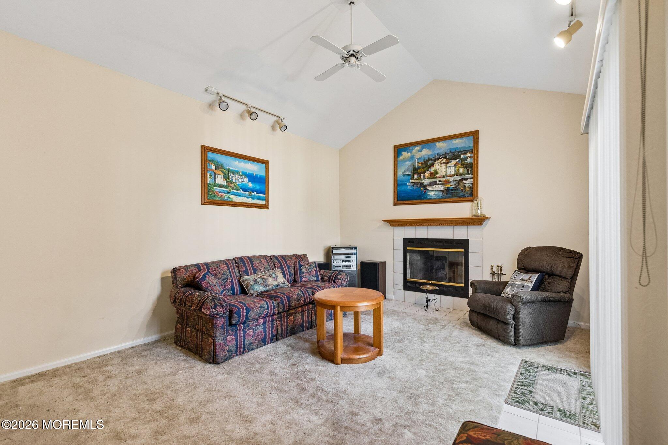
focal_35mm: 15
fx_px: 278
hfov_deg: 100.4
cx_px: 334
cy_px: 222
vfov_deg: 77.3
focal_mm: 15
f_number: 7.1
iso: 1250
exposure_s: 1/40
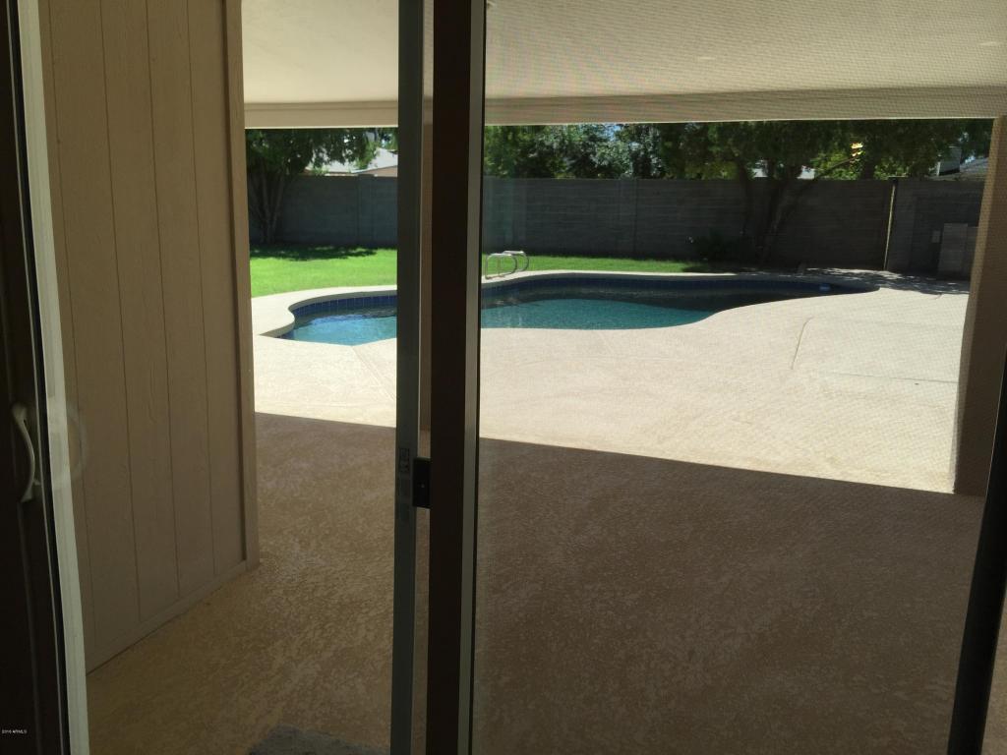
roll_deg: -3.4
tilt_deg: -11.3
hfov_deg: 61.7
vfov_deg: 48.2
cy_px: 378
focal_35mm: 29
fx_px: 844
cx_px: 504
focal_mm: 4.15
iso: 32
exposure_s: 1/1041
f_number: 2.2
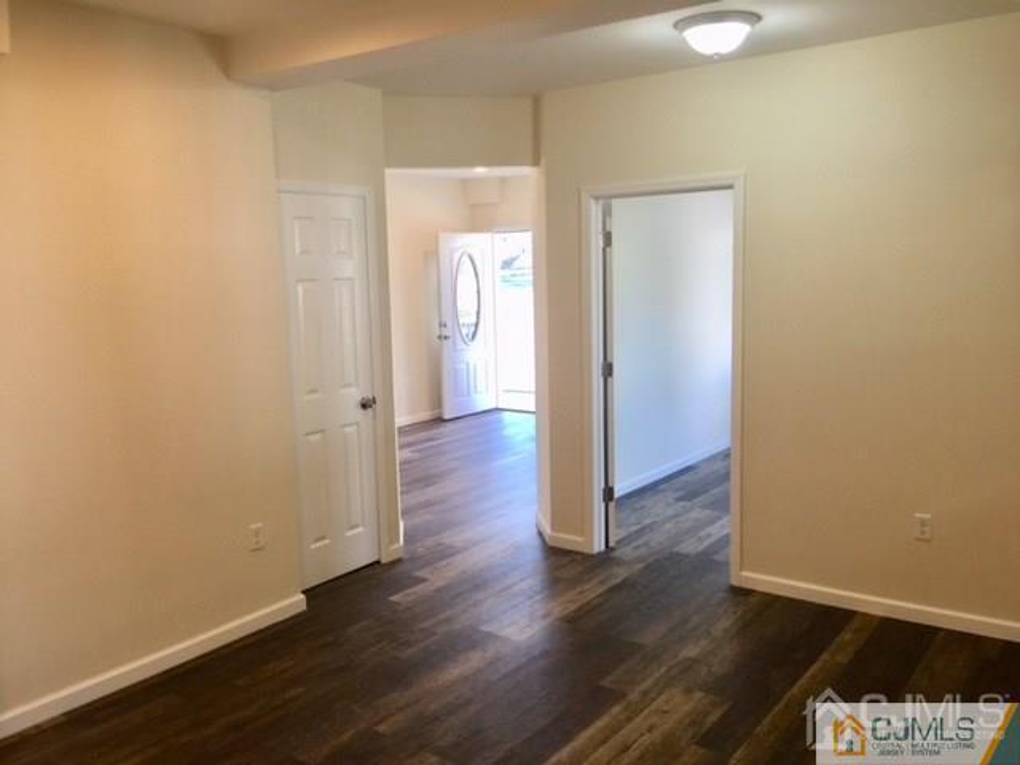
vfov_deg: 48.2
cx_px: 510
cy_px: 382
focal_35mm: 29
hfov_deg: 61.7
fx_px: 855
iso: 32
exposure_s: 1/40
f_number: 2.2
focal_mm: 4.15
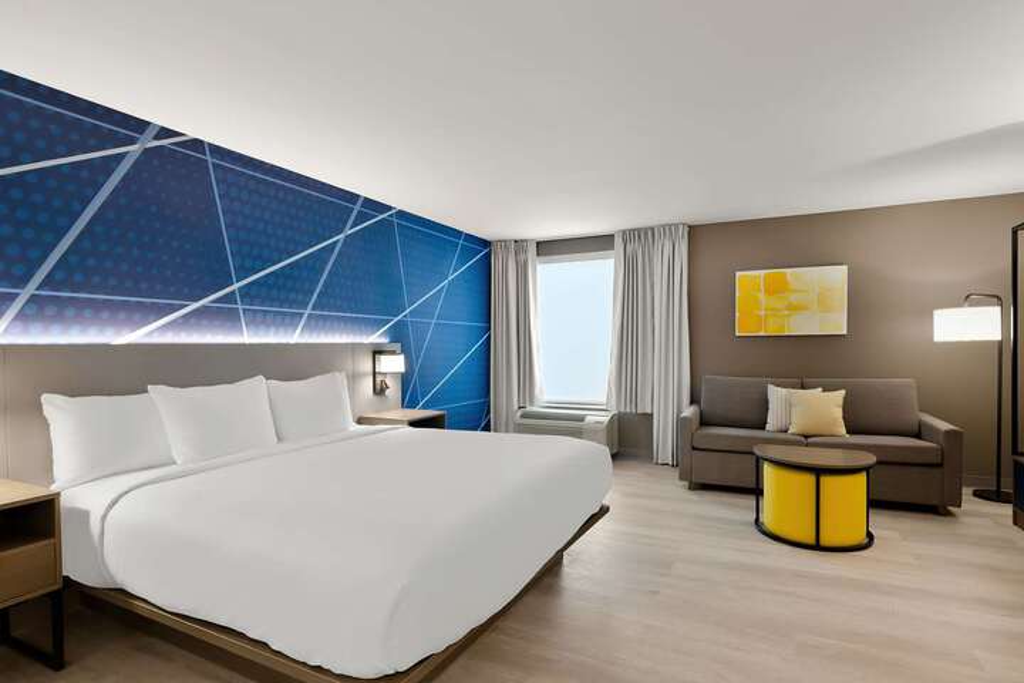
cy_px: 342
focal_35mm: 16
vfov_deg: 72.1
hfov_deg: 95.0
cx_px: 512
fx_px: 469
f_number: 7.1
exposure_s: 1/50
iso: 320
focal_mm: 11
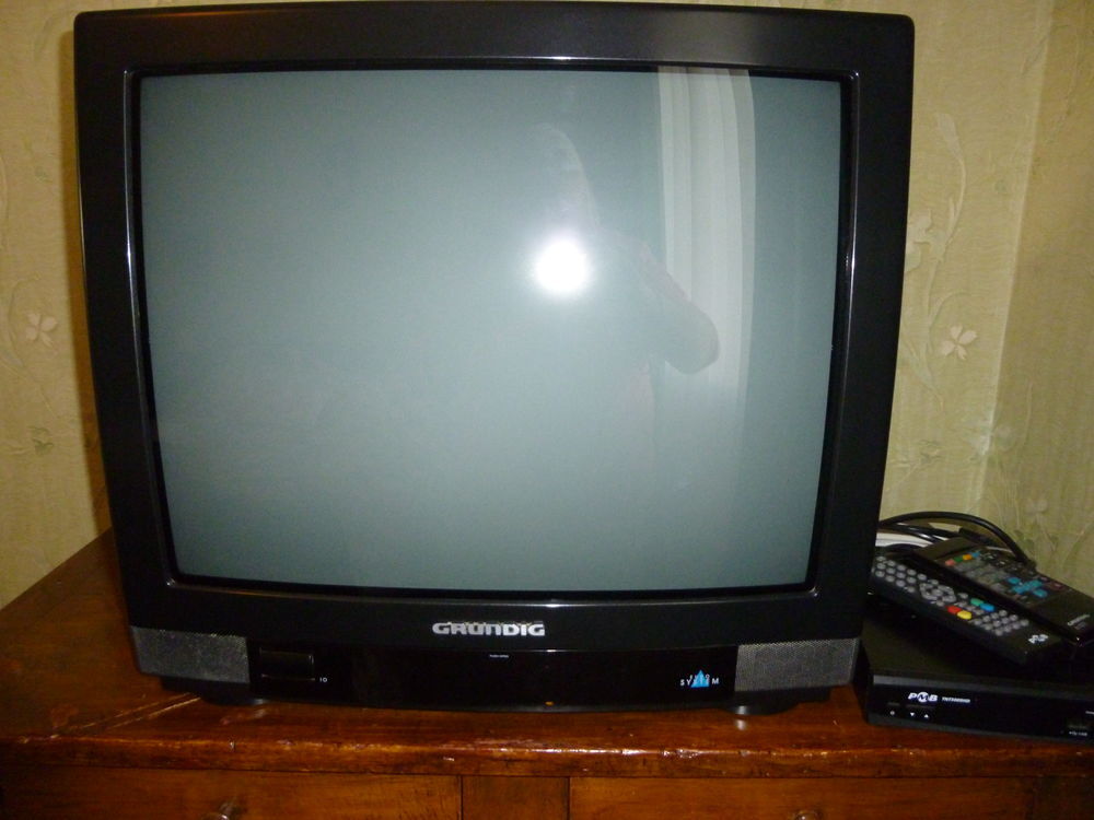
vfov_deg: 54.9
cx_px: 547
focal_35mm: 25
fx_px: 790
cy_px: 410
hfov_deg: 69.4
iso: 400
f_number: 3.1
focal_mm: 4.5
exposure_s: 1/60
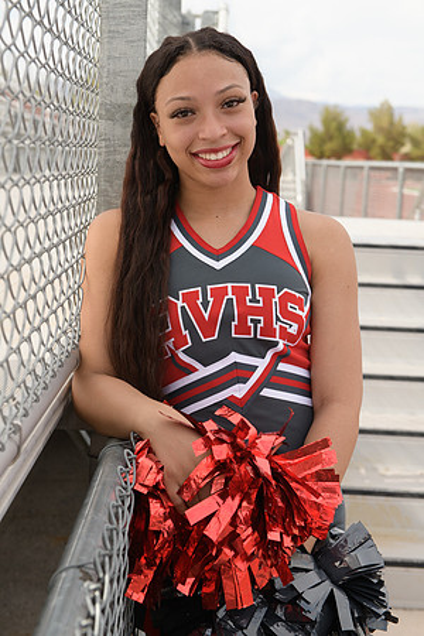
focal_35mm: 62
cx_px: 212
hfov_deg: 21.9
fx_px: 1095
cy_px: 318
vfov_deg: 32.4
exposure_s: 1/1250
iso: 800
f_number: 5.6
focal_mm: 62
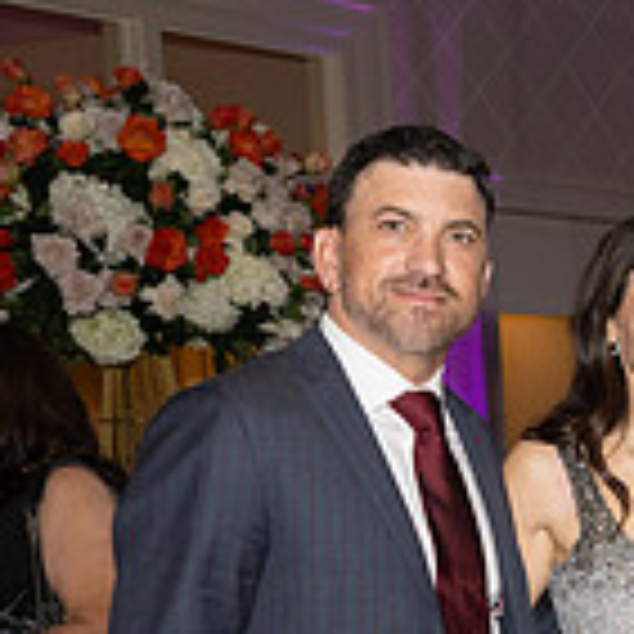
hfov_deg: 14.3
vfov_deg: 15.7
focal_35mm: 107
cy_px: 731
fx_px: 2217
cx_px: 1160
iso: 800
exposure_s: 1/100
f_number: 5.6
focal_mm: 30.5
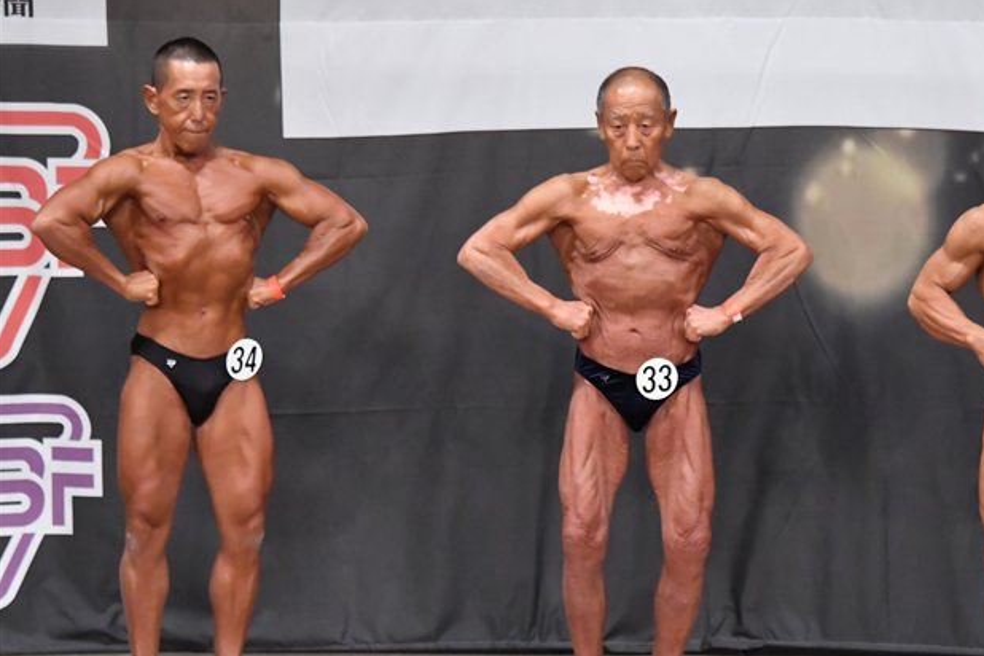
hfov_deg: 7.3
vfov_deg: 4.9
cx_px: 615
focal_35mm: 282
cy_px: 379
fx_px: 7707
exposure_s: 1/400
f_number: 5.6
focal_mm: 150
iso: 6400
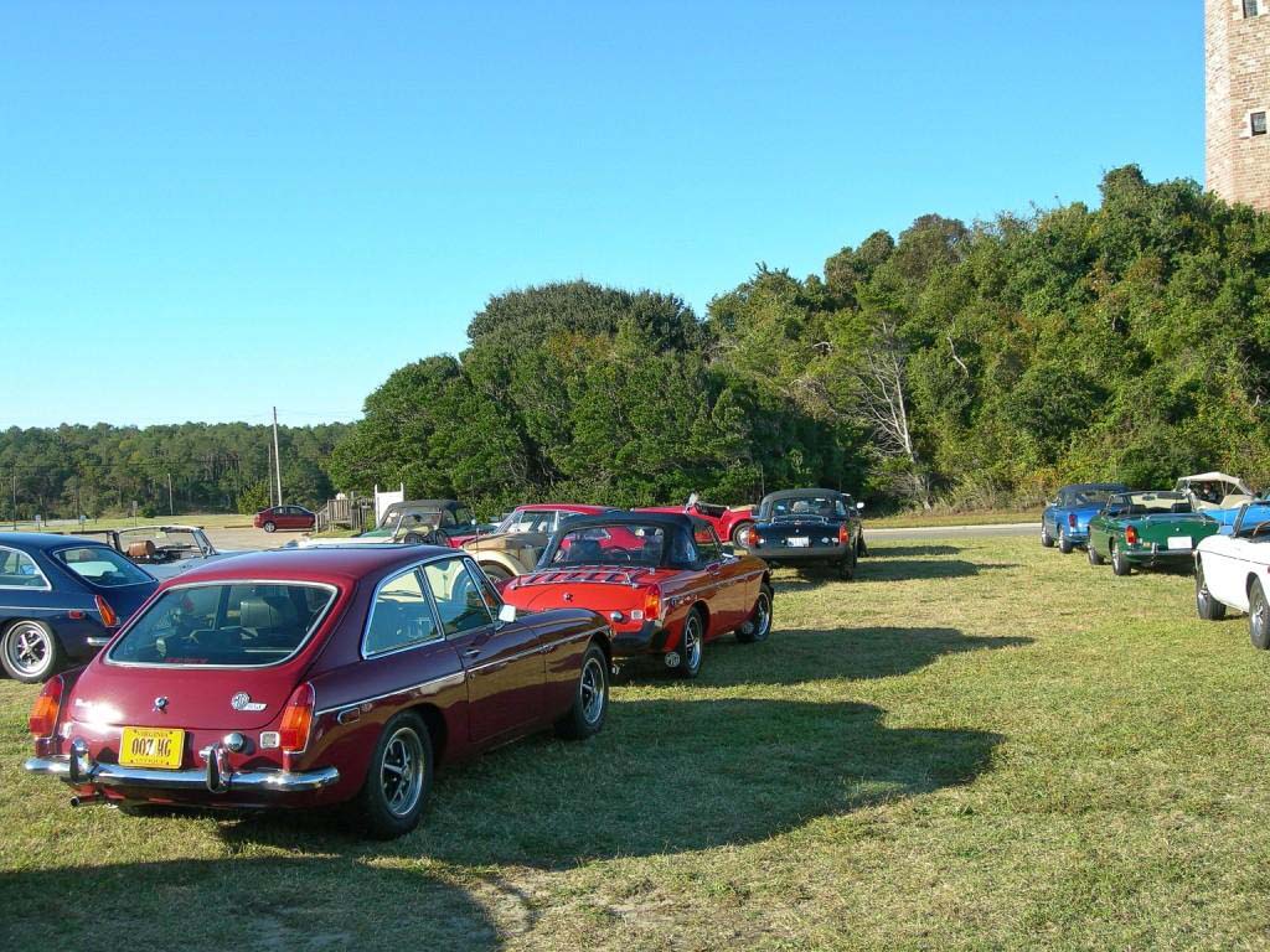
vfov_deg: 37.7
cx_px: 635
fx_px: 1394
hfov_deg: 49.0
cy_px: 476
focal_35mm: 38
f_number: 4.8
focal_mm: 7.8
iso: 50
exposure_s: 1/200
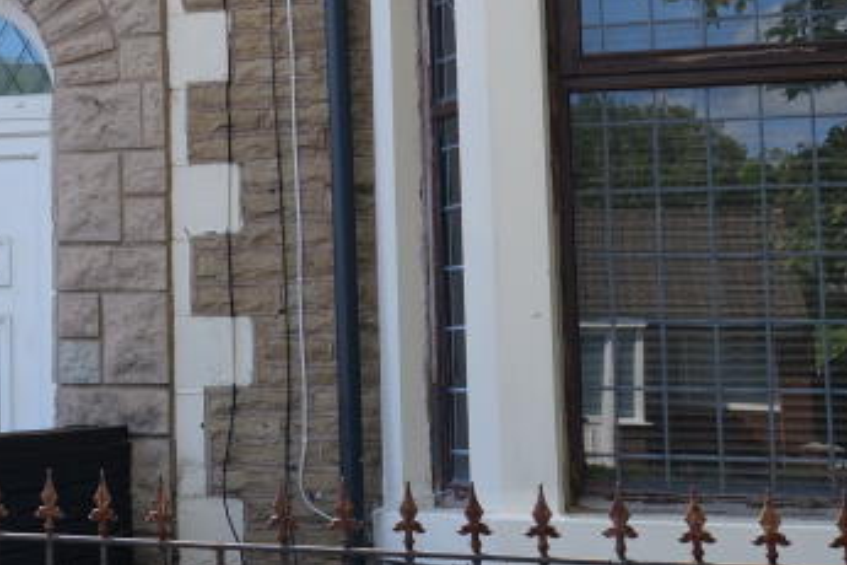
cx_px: -275
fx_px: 2094
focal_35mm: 89
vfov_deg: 15.2
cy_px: 82
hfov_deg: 20.7
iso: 100
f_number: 5
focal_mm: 30
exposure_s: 1/125
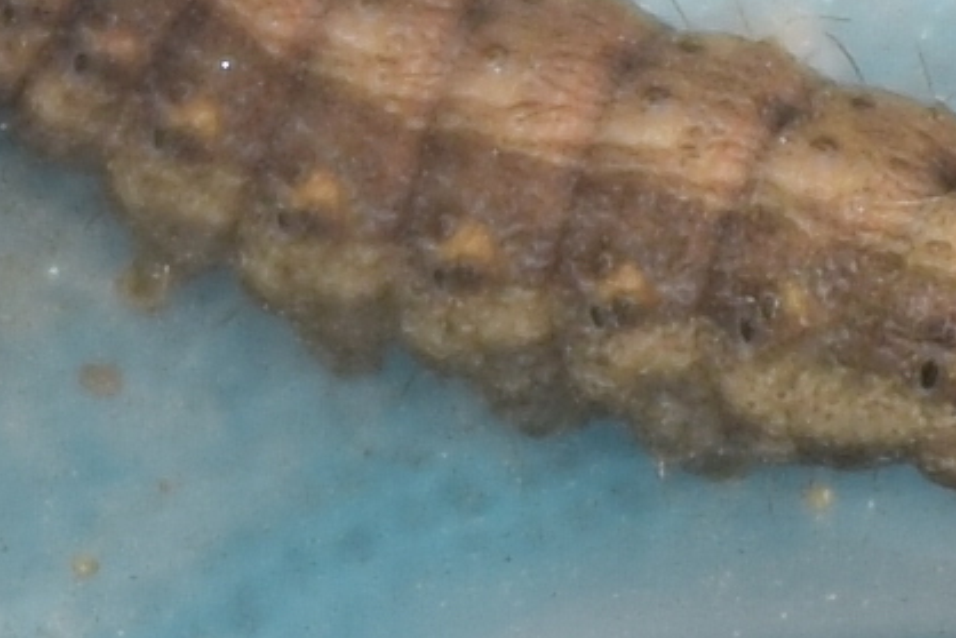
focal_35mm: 482
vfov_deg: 2.9
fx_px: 12803
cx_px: 428
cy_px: 89
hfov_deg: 4.3
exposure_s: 1/60
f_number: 8
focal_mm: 140
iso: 100
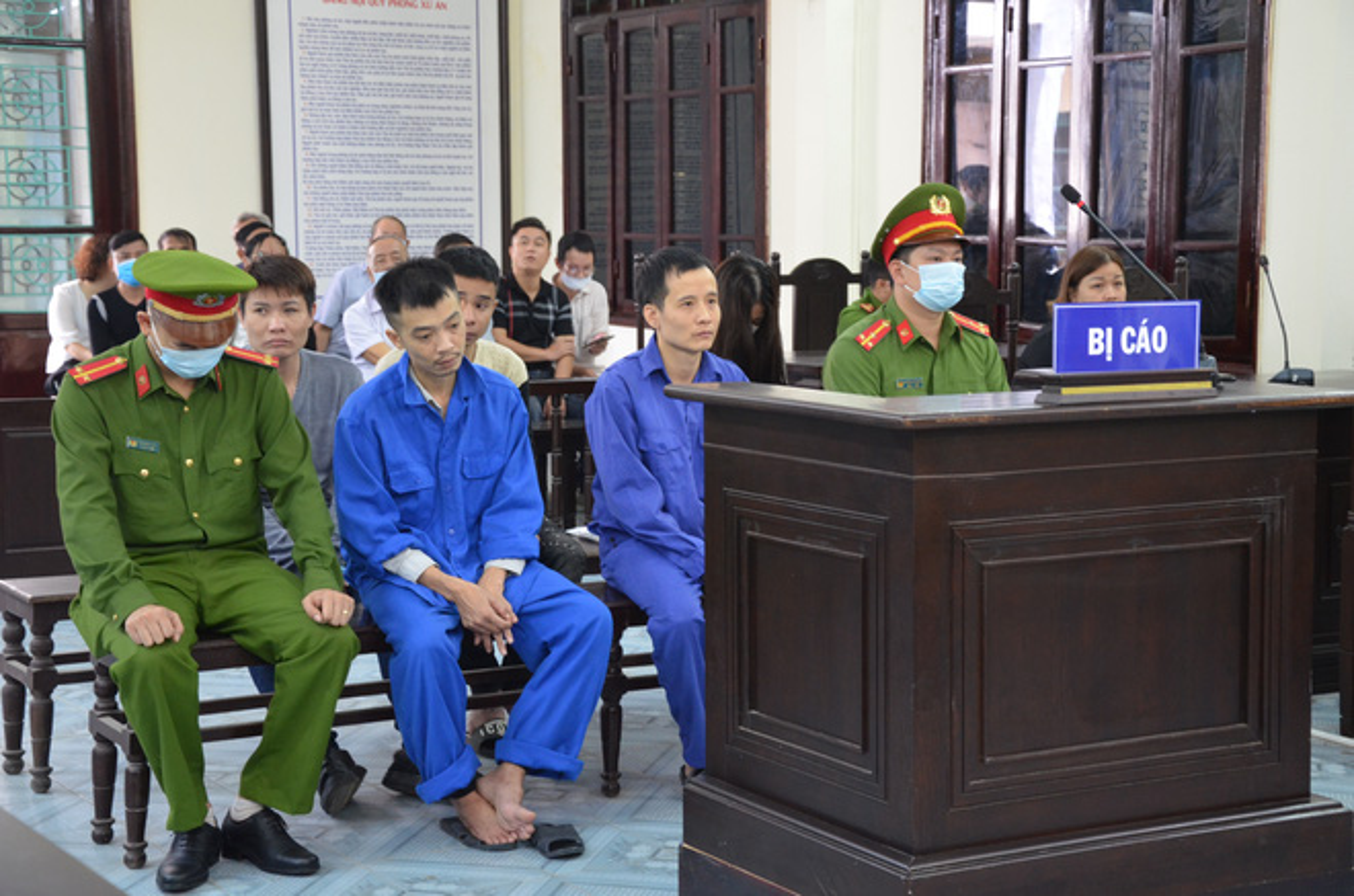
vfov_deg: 21.5
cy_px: 448
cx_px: 677
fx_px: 2364
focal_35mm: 63
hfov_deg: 32.0
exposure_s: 1/13
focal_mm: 42
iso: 1250
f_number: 4.8
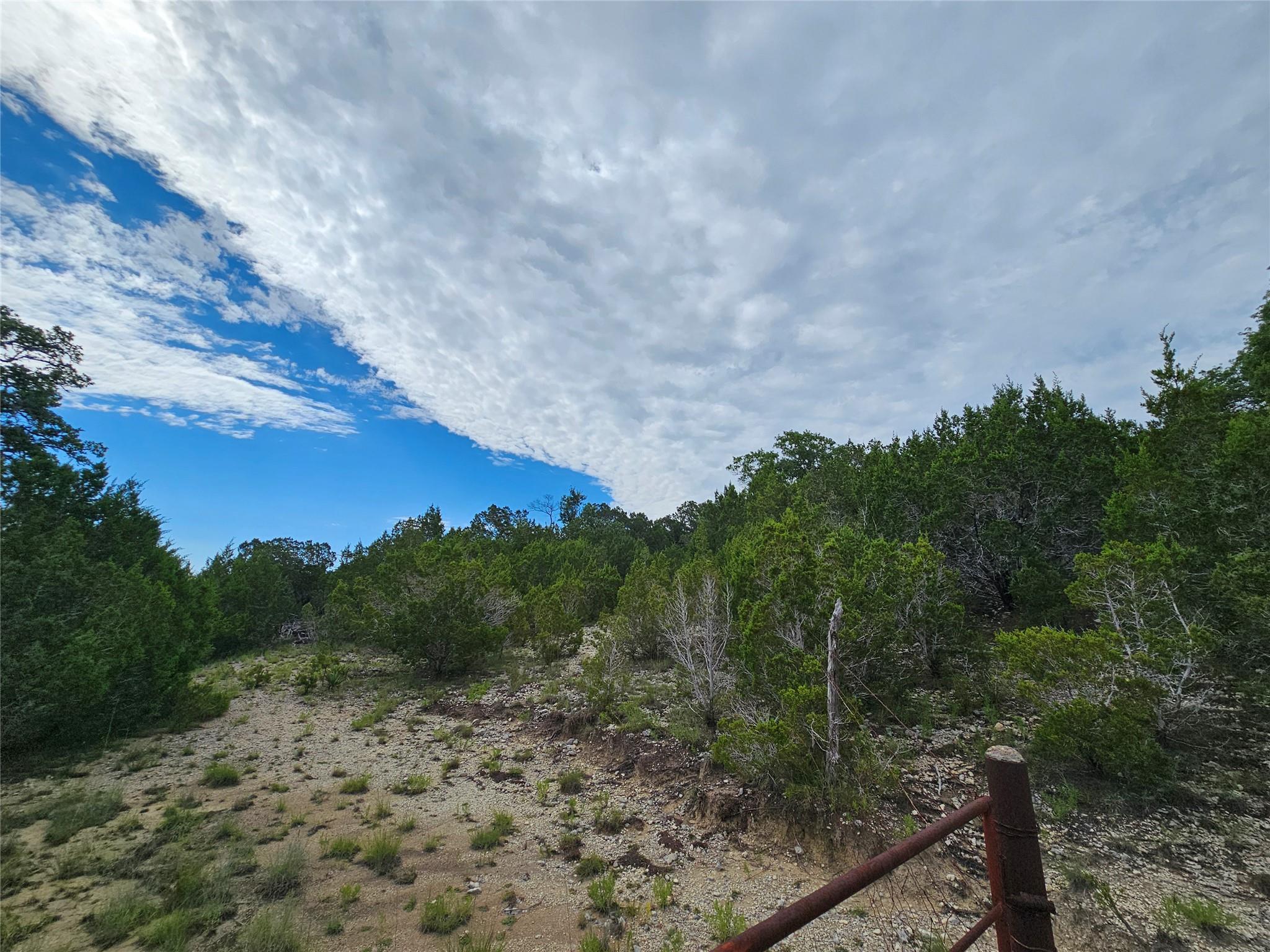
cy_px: 476
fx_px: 477
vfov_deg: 89.9
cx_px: 635
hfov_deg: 106.2
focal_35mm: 13
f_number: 2.2
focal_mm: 2.2
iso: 50
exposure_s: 1/4456
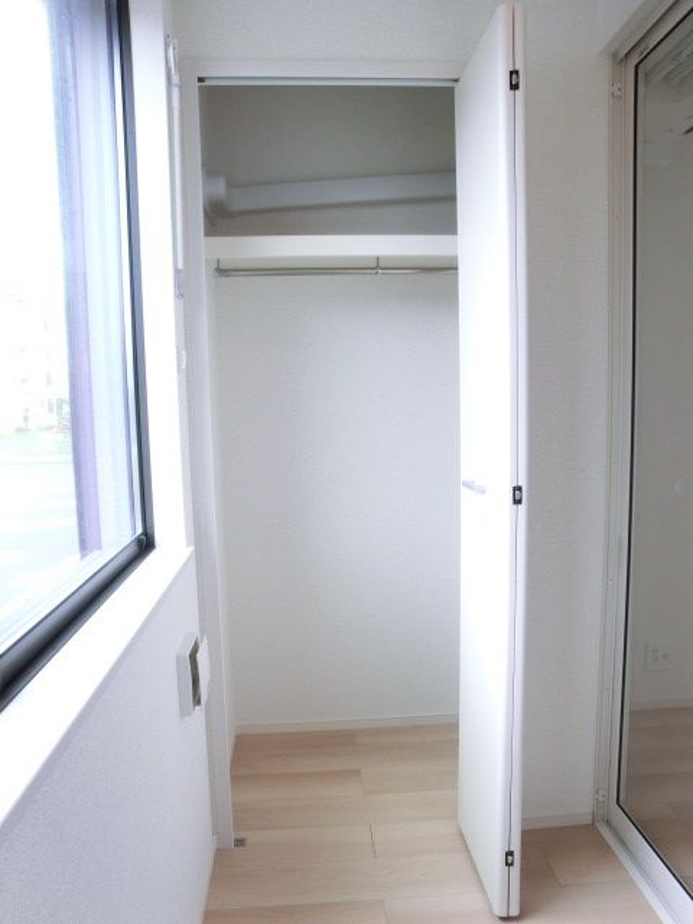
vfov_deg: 71.6
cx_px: 346
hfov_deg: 56.8
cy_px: 462
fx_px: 641
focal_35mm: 24
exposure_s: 1/60
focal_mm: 4.24
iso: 80
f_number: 3
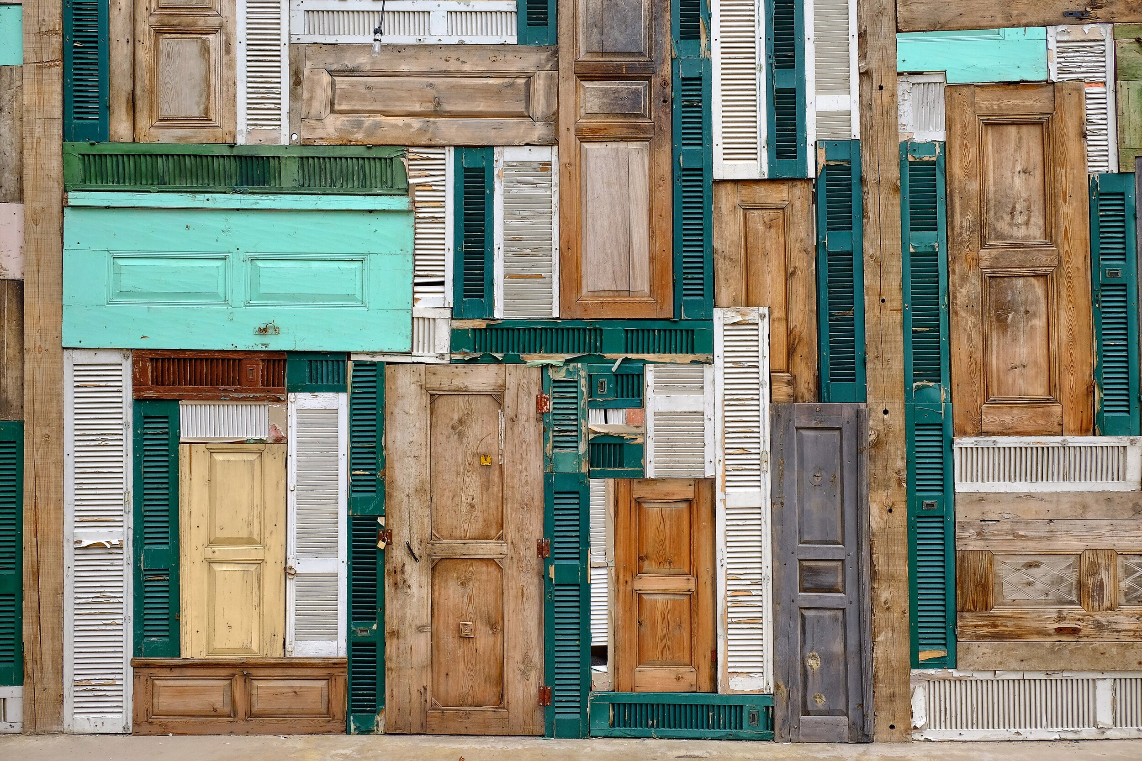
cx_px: 571
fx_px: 920
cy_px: 380
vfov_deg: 45.0
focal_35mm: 29
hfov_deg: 63.7
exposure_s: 1/170
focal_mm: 19.6
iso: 200
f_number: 5.6
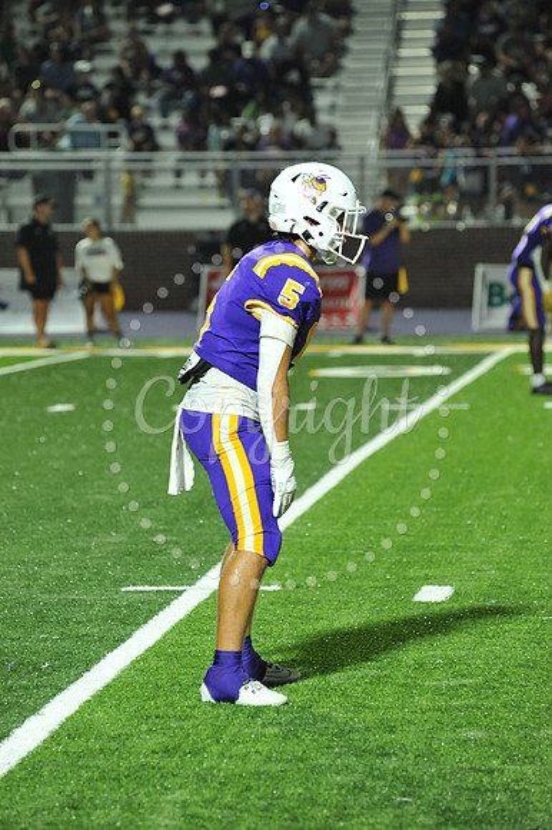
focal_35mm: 200
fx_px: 4605
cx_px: 276
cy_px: 415
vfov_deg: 10.3
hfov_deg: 6.9
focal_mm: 200
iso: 4000
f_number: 5.6
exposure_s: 1/320
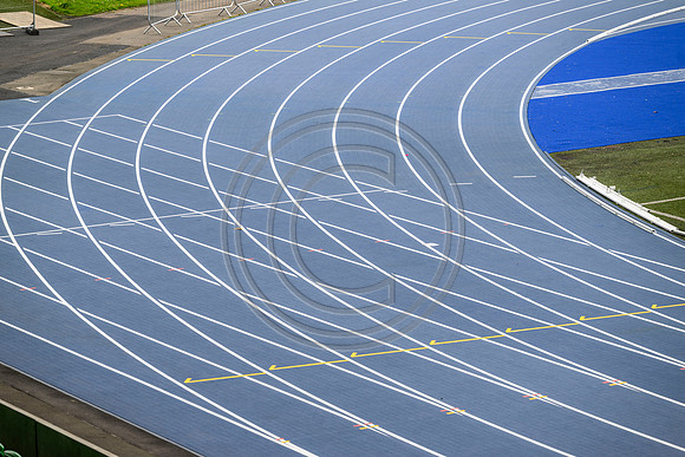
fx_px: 2760
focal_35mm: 145
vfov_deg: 9.5
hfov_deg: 14.2
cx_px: 342
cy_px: 228
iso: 200
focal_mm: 145
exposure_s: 1/400
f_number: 4
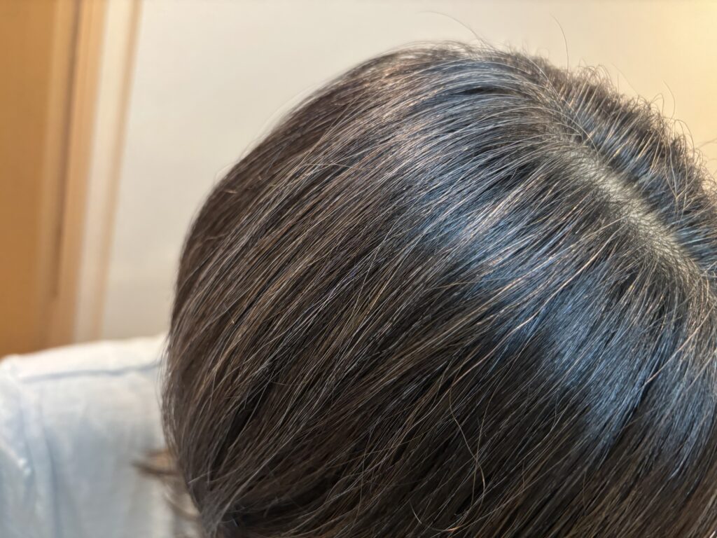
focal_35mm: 26
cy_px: 269
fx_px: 539
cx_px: 358
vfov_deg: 53.1
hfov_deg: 67.3
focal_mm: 5.96
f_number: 1.6
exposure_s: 1/50
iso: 250
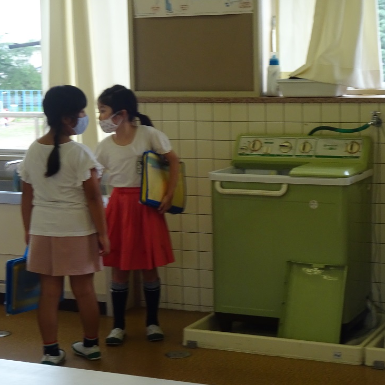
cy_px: 192
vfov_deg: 20.9
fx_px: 1044
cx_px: 209
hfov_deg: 20.9
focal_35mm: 83
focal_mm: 12.01
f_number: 5
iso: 250
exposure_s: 1/80
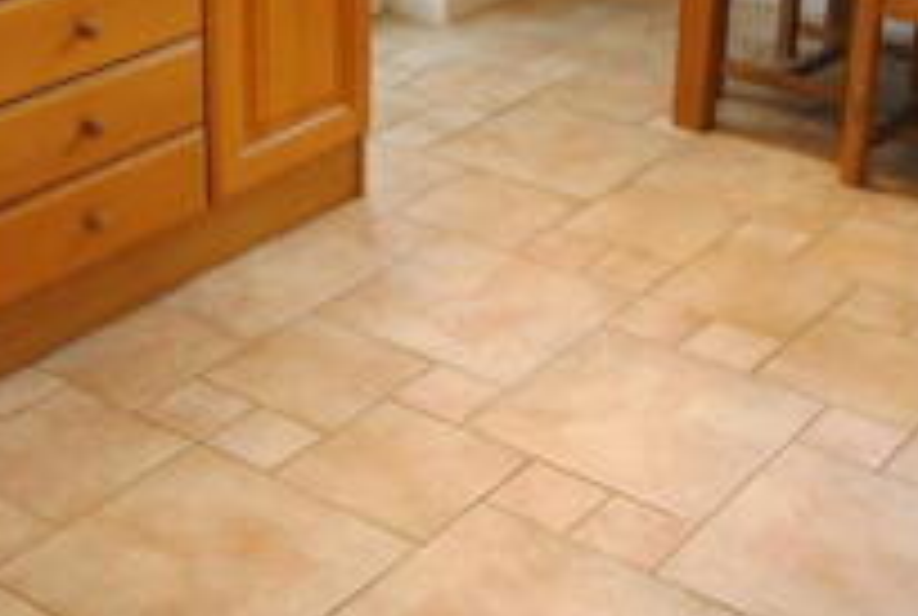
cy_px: 61
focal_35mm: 67
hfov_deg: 29.9
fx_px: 1712
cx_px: 344
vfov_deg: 20.0
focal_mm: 14
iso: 400
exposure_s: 1/30
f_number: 4.8
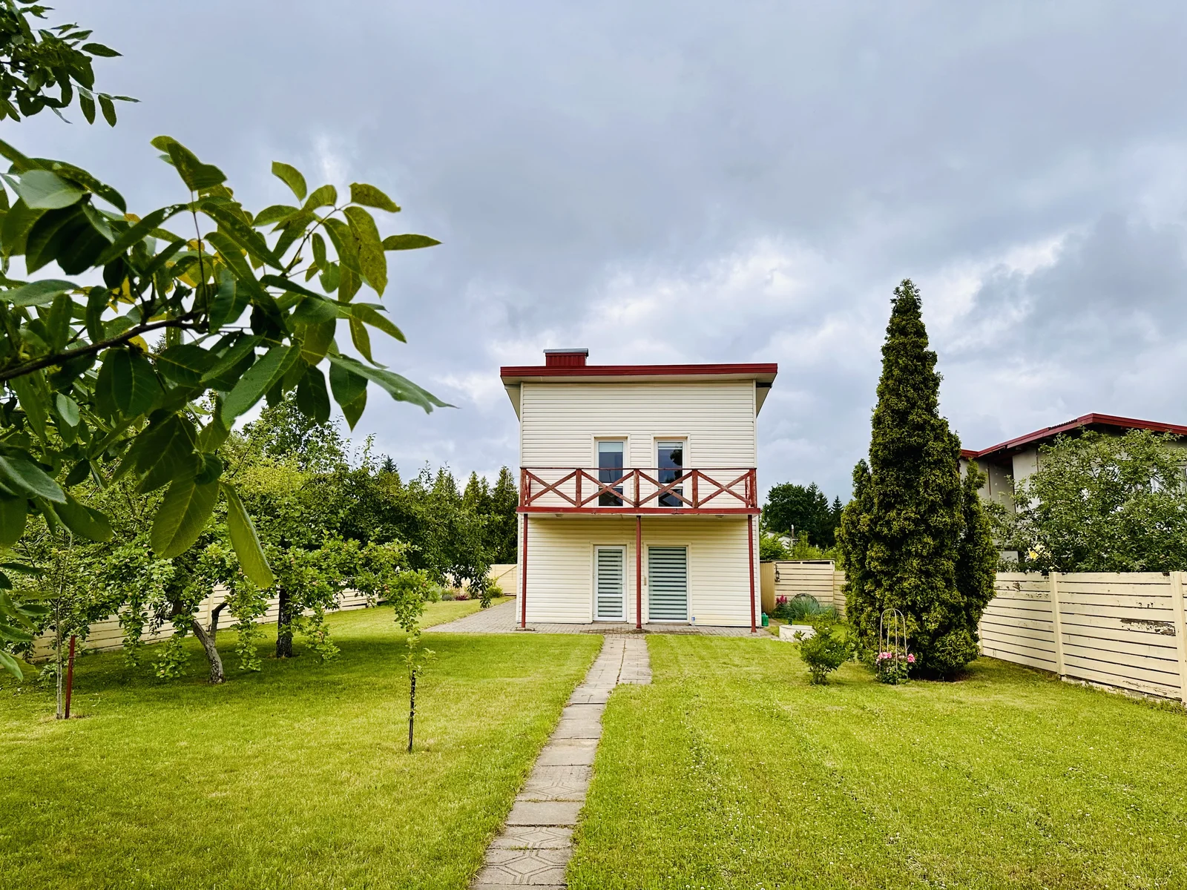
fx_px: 823
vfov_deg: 56.8
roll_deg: -0.3
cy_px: 445
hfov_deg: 71.6
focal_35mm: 24
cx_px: 594
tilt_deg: +8.4
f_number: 1.78
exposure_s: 1/5848
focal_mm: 6.86
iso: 80
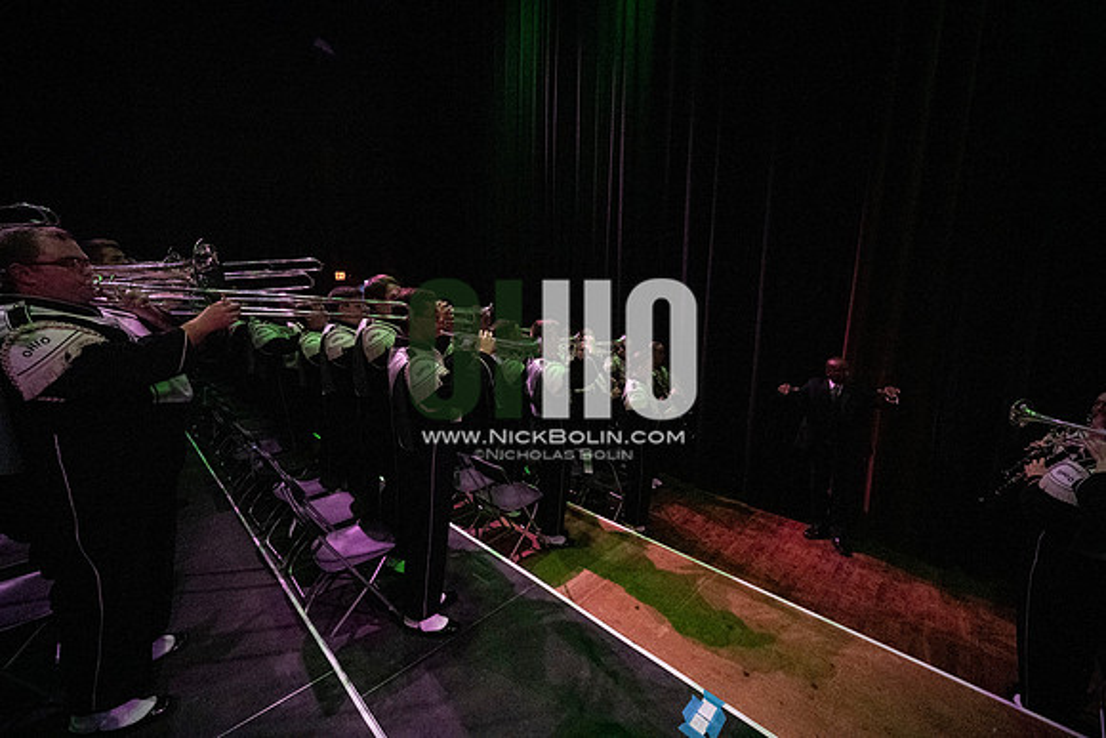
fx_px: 430
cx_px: 553
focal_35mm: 14
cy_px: 369
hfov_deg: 104.2
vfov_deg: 81.2
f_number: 4
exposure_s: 1/400
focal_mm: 14
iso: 25600
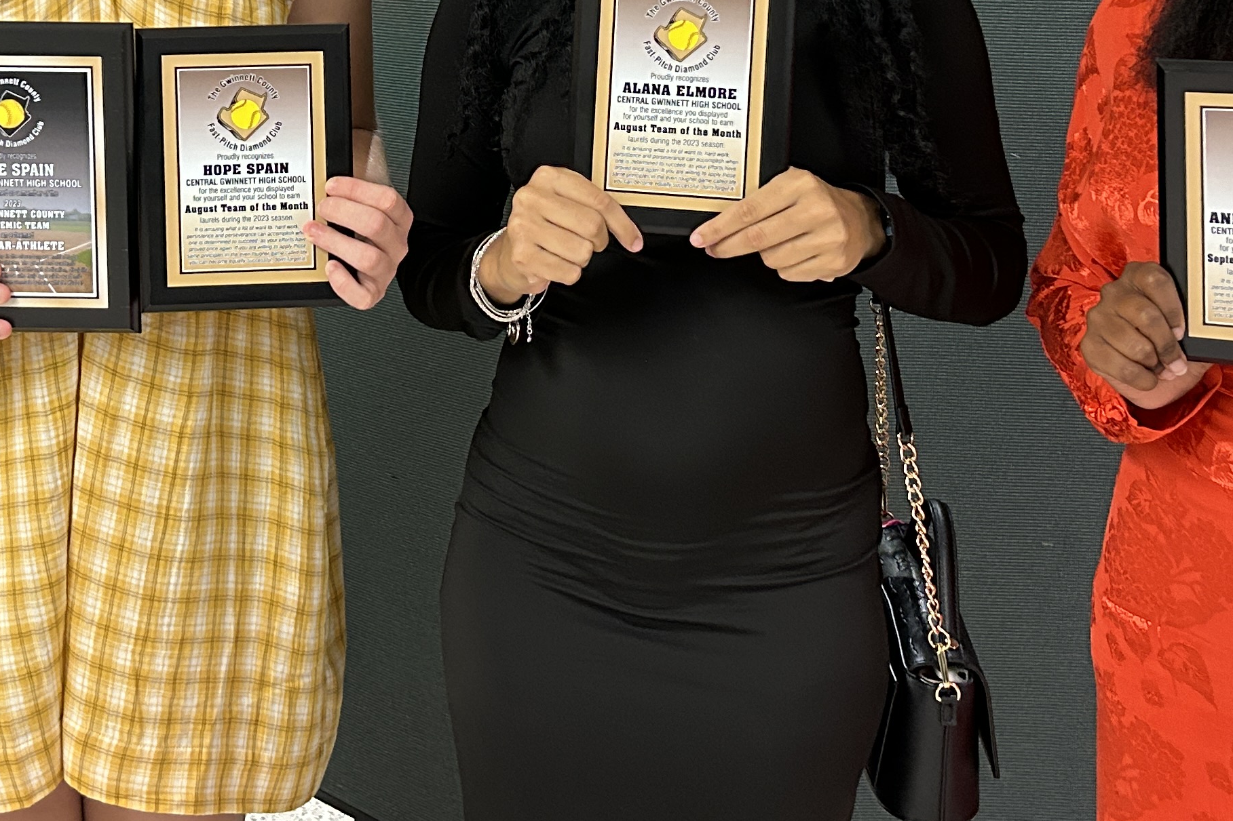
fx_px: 2055
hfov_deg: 33.1
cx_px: 405
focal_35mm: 60
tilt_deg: -8.0
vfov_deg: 22.0
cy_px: 47
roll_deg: -0.7
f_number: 1.5
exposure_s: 1/60
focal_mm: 5.7
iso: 400
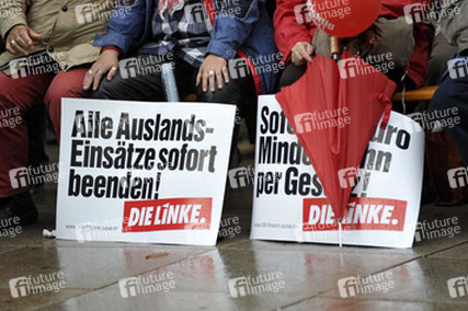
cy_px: 148
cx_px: 227
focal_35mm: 211
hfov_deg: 9.8
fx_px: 2741
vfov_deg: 6.5
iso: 640
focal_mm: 200
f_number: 4
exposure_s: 1/800
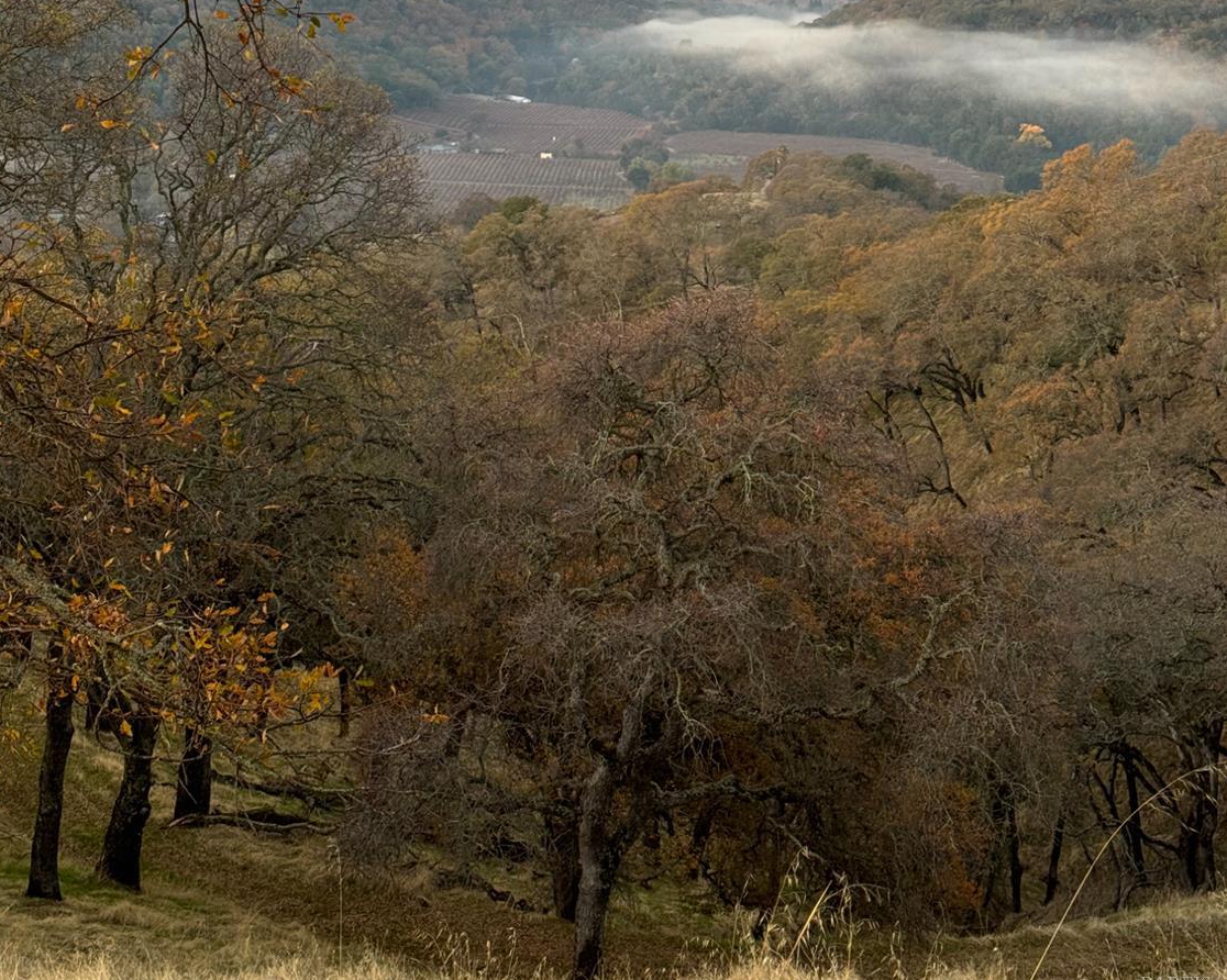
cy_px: 200
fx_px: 2287
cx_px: 612
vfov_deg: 23.8
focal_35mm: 63
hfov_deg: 30.0
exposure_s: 1/142
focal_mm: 6.76
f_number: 1.78
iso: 80
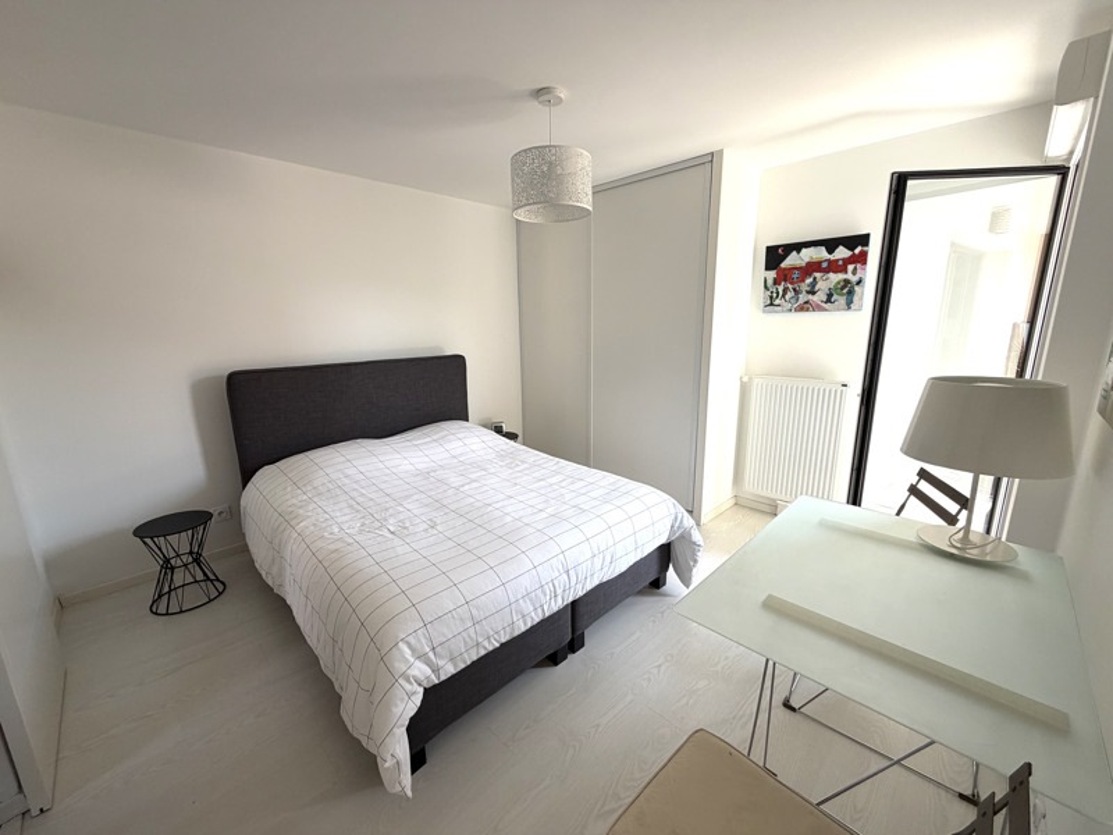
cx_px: 556
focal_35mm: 14
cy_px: 418
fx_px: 450
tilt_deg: -11.8
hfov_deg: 102.1
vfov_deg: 85.7
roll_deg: +0.7
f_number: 2.2
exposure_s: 1/121
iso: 64
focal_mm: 2.22
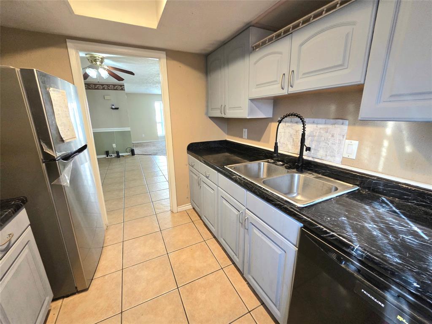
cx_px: 216
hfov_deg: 106.2
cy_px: 162
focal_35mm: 13
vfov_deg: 89.9
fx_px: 162
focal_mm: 2.2
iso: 500
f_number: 2.2
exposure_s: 1/60.2
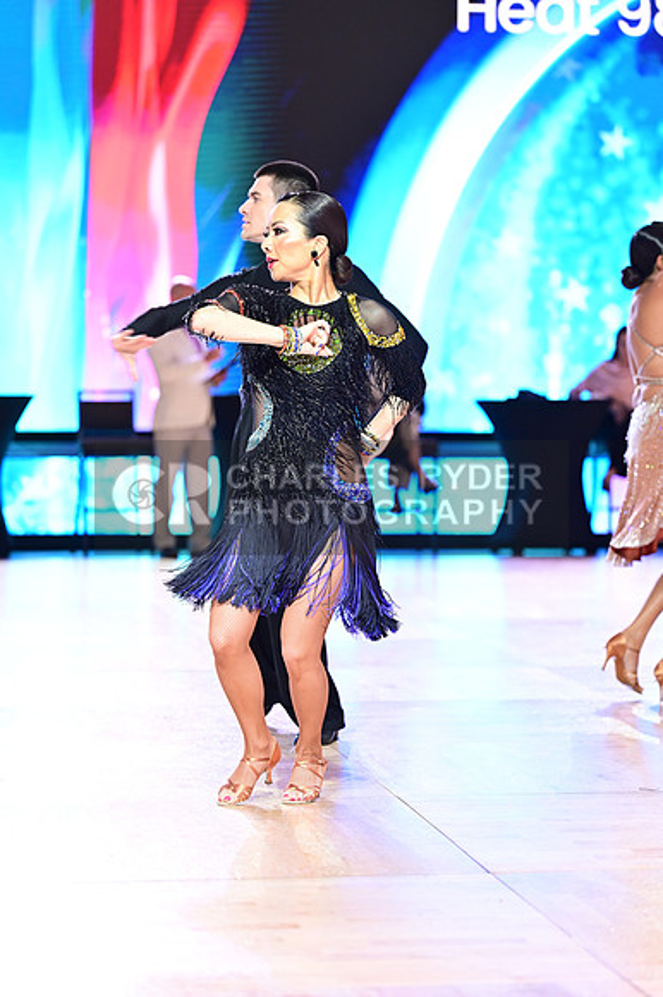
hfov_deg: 13.4
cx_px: 332
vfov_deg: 20.0
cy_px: 498
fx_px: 2821
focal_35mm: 102
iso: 1600
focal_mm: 102
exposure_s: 1/250
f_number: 2.8
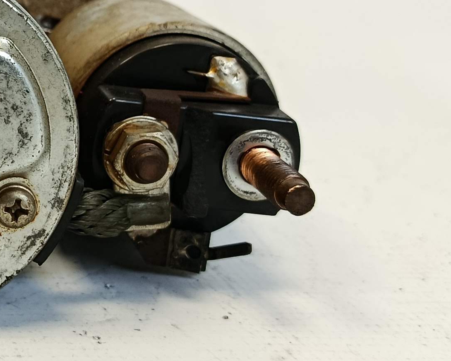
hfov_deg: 20.7
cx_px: -98
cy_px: 97
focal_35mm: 86
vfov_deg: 17.8
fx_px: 1148
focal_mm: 5.24
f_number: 1.7
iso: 358
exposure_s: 1/120
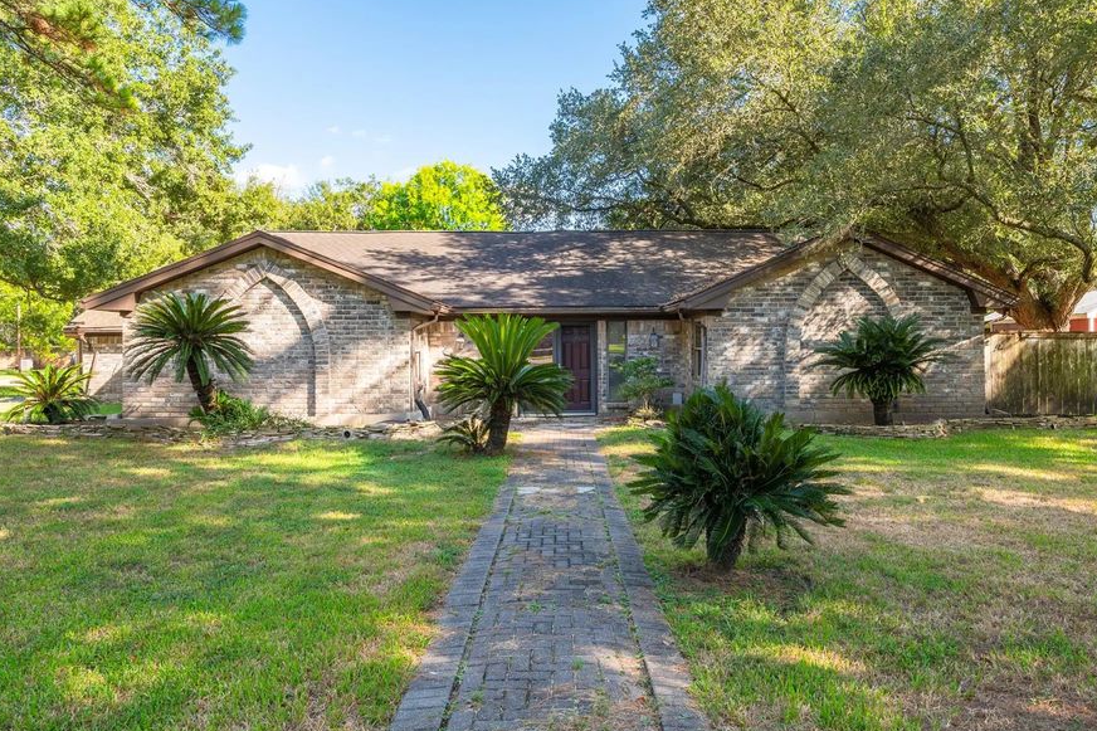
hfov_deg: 67.4
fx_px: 823
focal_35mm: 27
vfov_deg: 47.9
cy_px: 359
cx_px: 564
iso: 125
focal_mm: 23
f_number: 11
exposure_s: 1/60
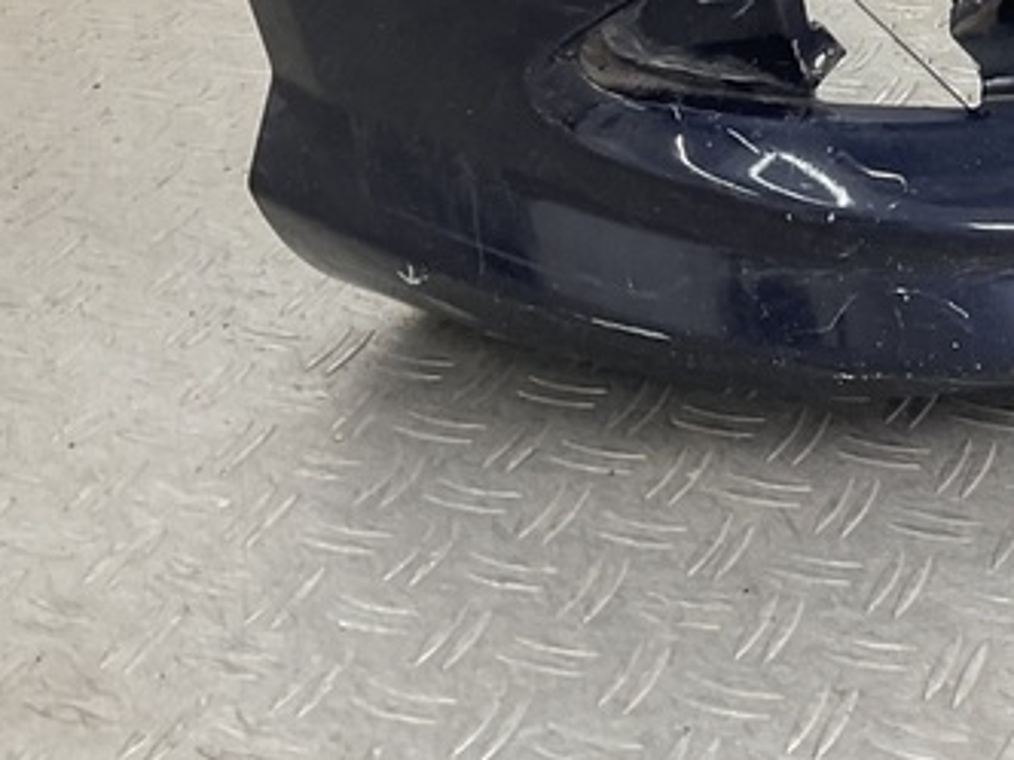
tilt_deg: -16.0
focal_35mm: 88
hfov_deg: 21.2
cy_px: -375
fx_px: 2578
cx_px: 1103
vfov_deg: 15.5
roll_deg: +0.4
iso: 25
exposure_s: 1/120
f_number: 1.8
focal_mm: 3
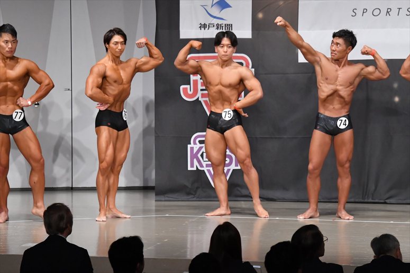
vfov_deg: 7.3
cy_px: 136
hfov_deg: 11.0
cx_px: 205
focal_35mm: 187
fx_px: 2129
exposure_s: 1/400
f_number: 5.6
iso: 6400
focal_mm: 125
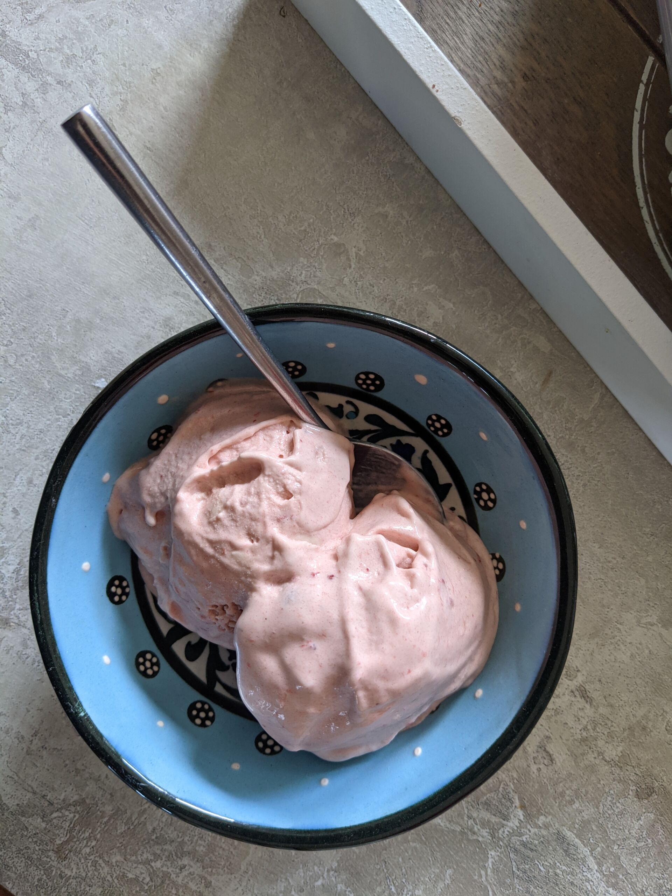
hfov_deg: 51.4
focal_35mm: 27
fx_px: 699
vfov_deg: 65.3
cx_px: 336
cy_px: 448
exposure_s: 1/70.9
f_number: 1.73
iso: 53
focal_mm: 4.38
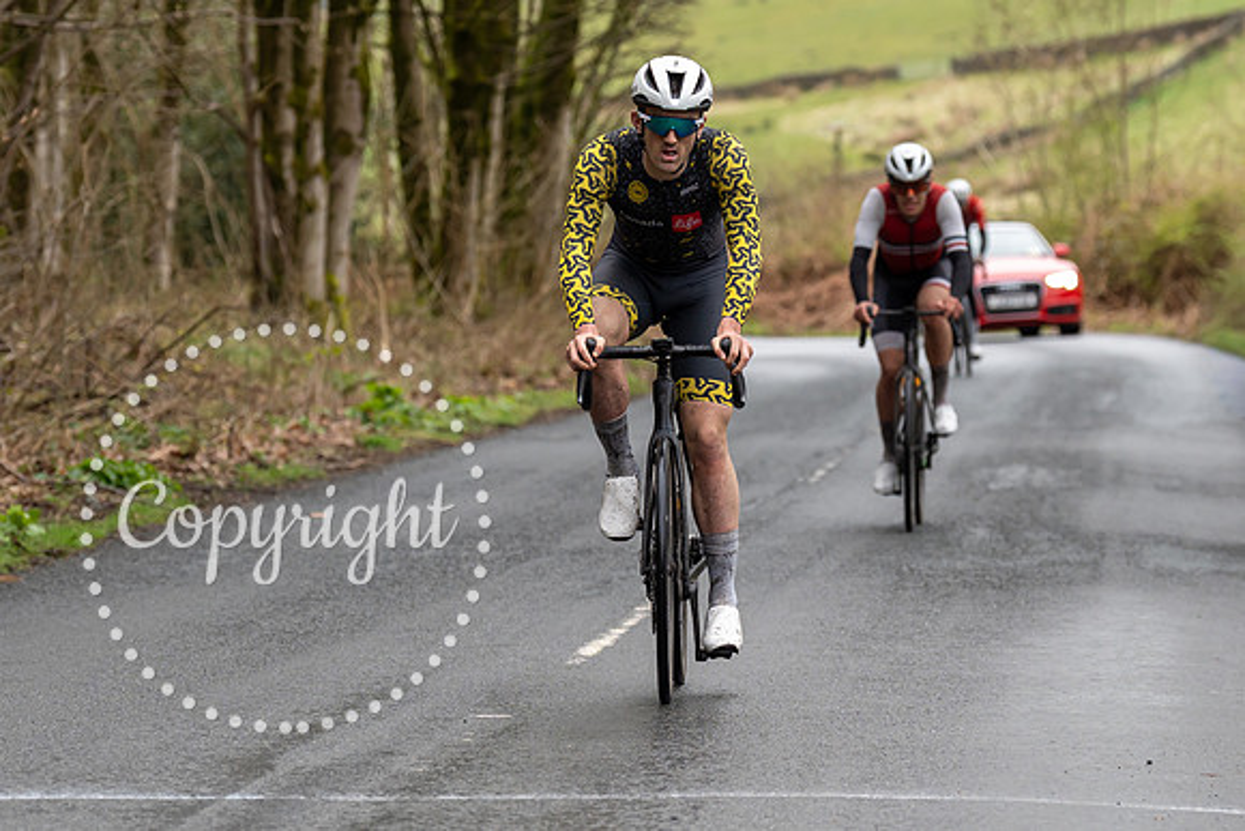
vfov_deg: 6.1
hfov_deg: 9.2
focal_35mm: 224
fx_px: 7755
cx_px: 769
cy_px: 243
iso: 500
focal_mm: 112
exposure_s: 1/1000
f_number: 3.5
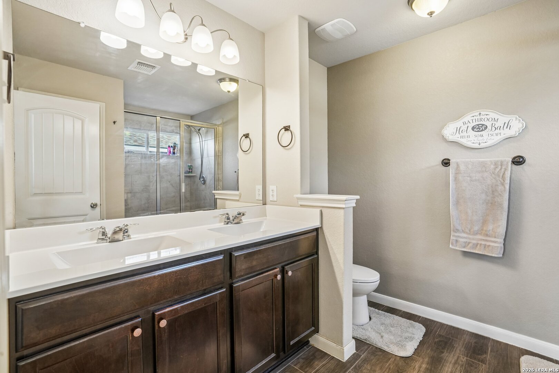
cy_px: 186
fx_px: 248
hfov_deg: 96.7
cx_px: 280
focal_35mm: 16
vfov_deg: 73.7
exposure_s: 1/15
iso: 400
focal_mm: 16
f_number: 8
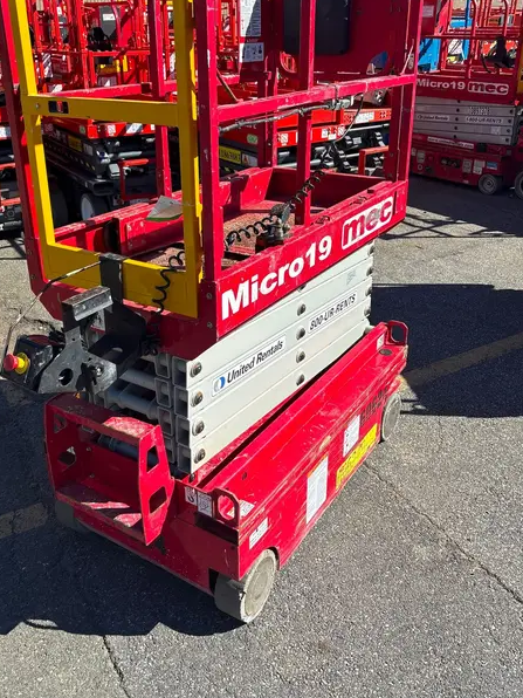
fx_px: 645
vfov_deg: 56.4
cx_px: 229
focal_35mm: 32
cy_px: 282
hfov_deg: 44.1
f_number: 1.6
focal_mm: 5.96
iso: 50
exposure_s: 1/2639
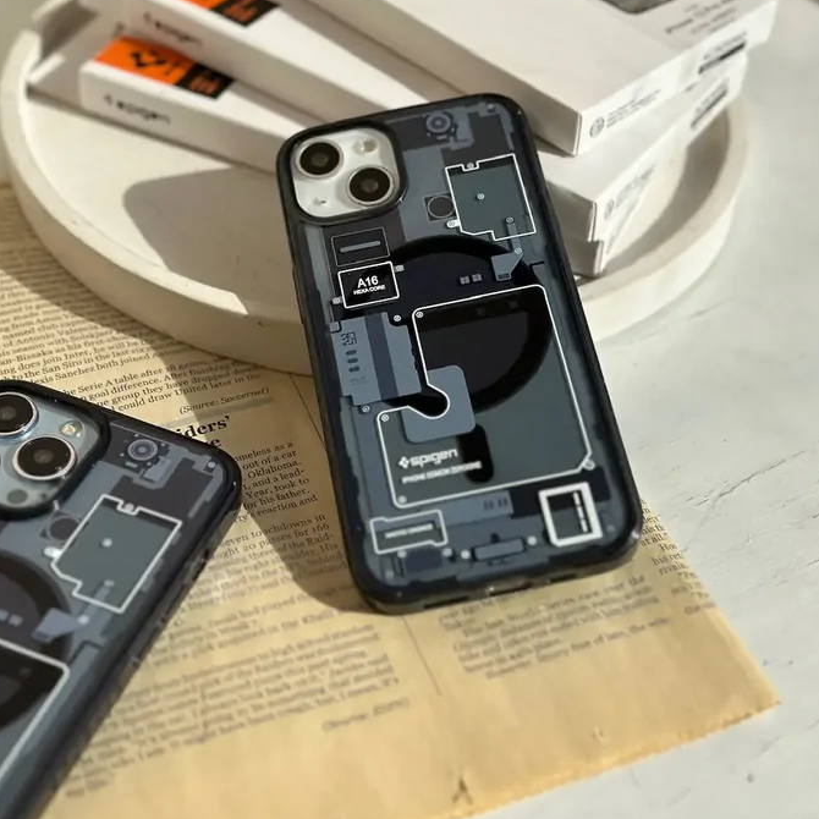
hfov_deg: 30.0
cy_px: 326
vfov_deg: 30.0
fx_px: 1526
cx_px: 409
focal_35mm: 57
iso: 100
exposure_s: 1/4785
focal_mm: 6.86
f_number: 1.78
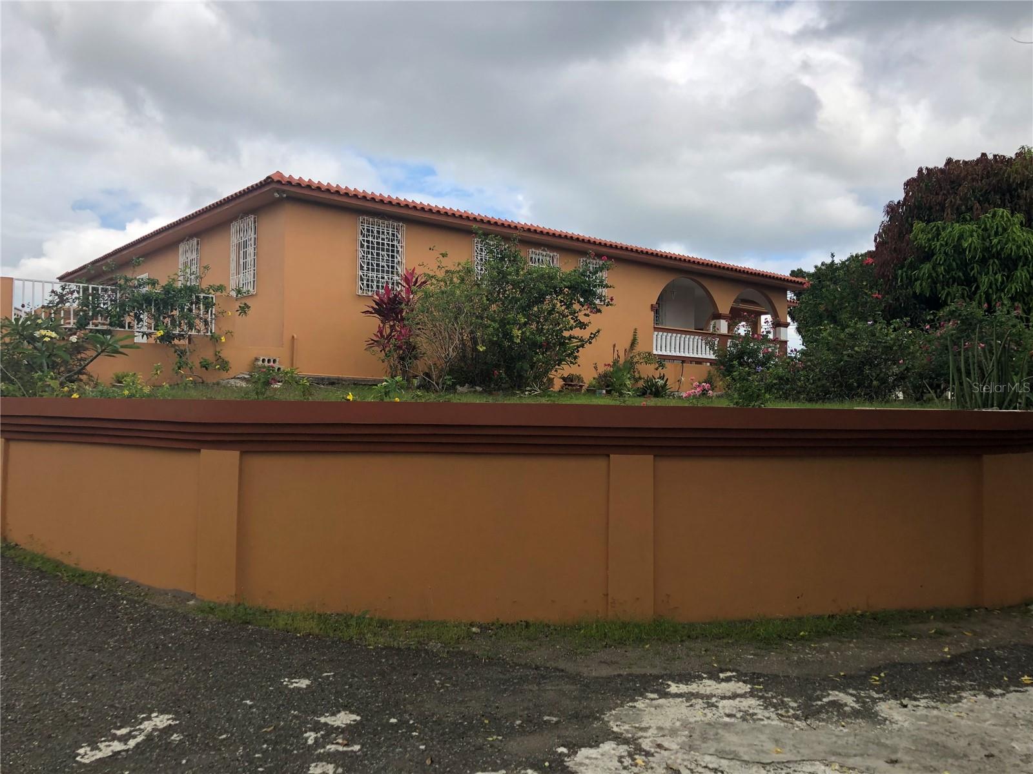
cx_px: 516
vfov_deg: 49.7
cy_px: 387
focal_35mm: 28
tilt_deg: +2.3
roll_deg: -1.2
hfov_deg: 63.4
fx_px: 836
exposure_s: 1/1185
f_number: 1.8
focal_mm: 3.99
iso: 20
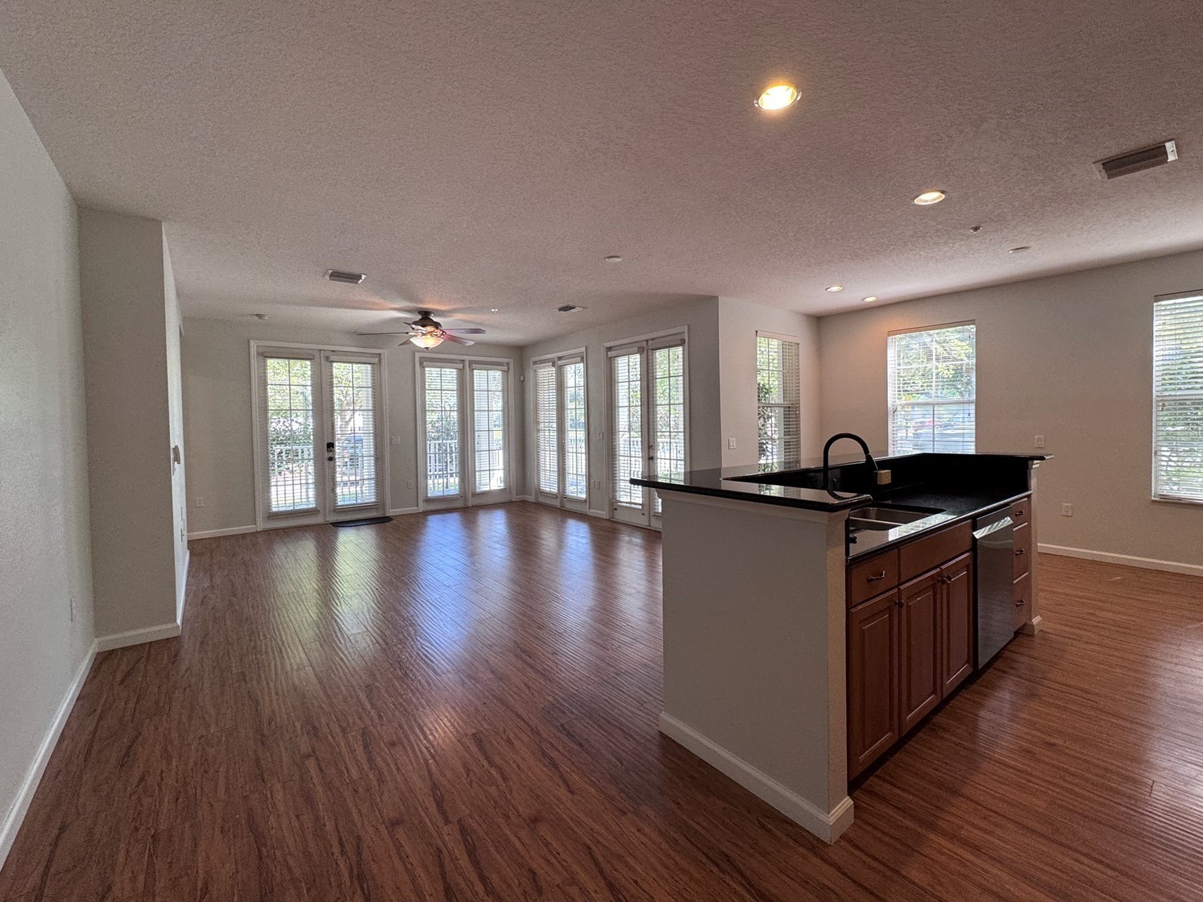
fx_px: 521
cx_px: 620
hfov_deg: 98.1
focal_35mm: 15
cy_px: 431
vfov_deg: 81.7
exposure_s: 1/120
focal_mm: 2.22
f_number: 2.2
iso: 160
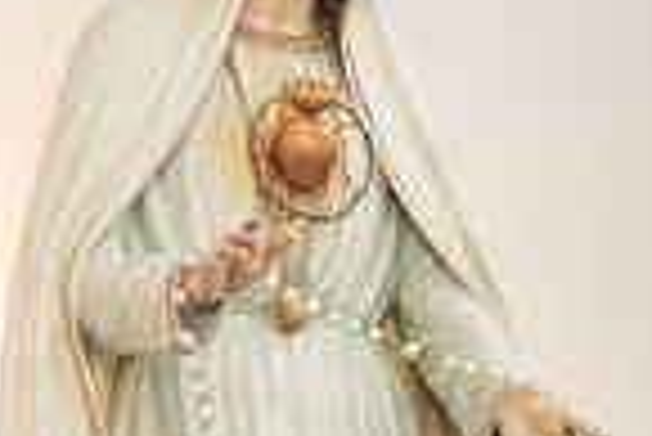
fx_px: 4714
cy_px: 919
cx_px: 899
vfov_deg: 5.2
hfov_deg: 7.8
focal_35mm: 260
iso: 800
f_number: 2.8
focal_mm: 35
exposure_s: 1/160
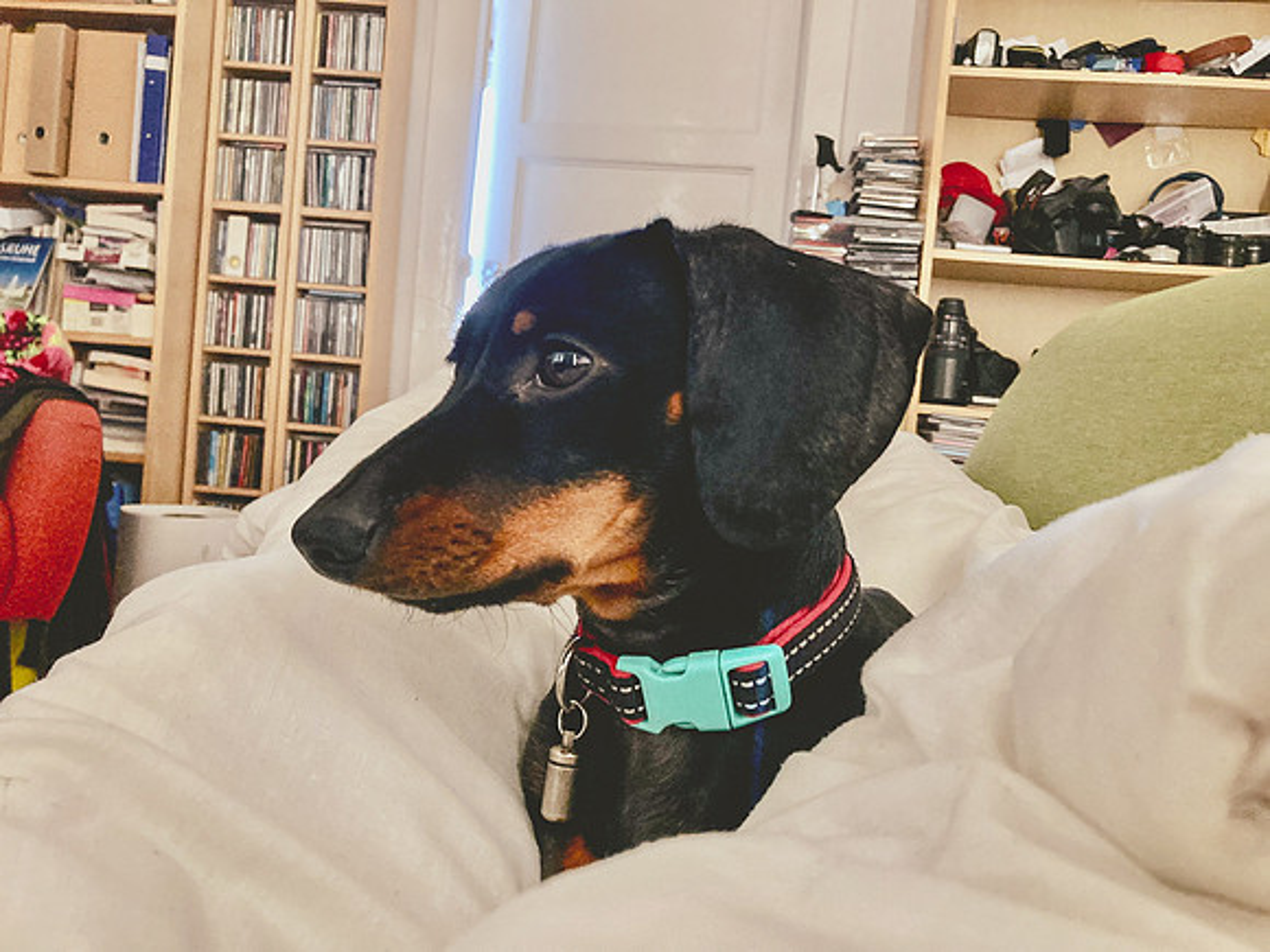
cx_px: 635
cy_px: 476
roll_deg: -5.6
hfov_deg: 63.4
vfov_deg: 49.7
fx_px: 1027
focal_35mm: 28
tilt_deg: -2.5
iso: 640
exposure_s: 1/30
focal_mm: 3.99
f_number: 1.8
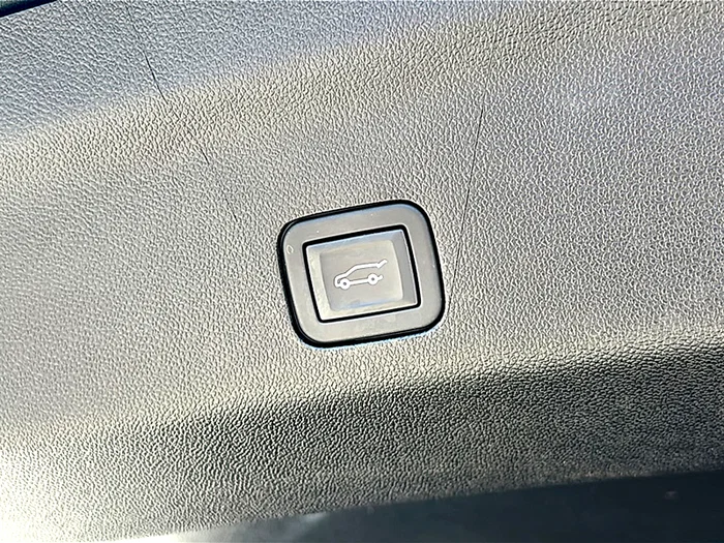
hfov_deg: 46.8
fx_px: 837
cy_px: 272
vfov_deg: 36.0
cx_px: 362
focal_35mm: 40
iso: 80
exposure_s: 1/307
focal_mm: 6.86
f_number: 1.78
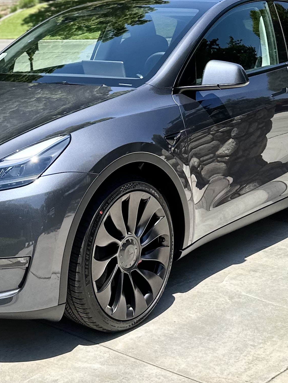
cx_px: 85
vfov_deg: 29.1
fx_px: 710
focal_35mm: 64
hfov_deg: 22.8
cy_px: 40
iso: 80
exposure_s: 1/4348
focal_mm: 6.86
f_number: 1.78
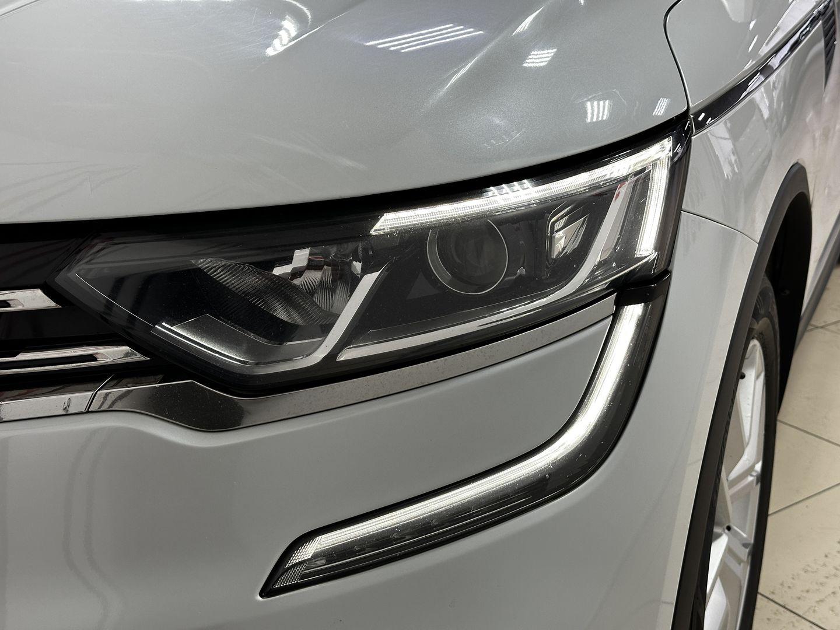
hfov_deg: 39.7
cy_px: 315
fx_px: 1165
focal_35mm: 48
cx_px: 420
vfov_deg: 30.3
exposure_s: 1/100
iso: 80
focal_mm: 6.86
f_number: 1.78
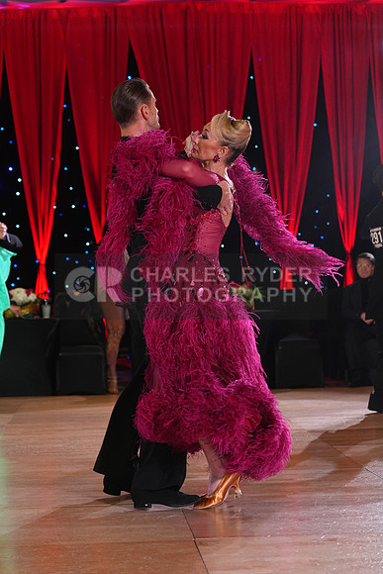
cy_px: 287
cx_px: 192
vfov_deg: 24.5
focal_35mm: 83
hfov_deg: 16.5
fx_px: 1324
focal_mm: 83
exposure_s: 1/250
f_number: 4.5
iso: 2500
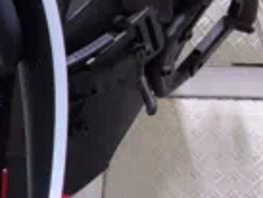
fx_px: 1133
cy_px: 221
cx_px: -286
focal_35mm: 149
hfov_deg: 11.7
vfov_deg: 9.9
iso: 320
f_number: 2
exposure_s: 1/33.3
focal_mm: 2.78
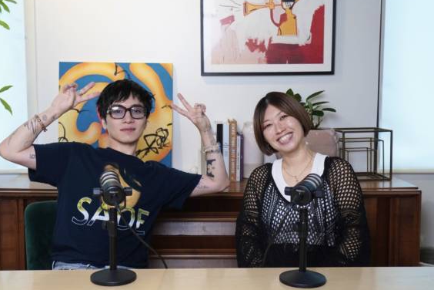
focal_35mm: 47
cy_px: 152
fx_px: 567
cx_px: 197
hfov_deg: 41.9
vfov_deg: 28.6
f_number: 4
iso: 640
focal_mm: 26
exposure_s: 1/125
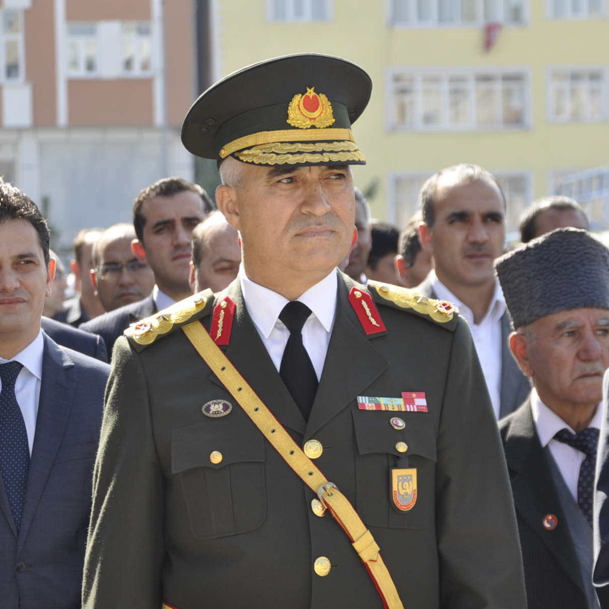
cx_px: 351
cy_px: 338
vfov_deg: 9.1
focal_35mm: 193
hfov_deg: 9.1
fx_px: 3837
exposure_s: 1/200
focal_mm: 85
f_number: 6.3
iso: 200
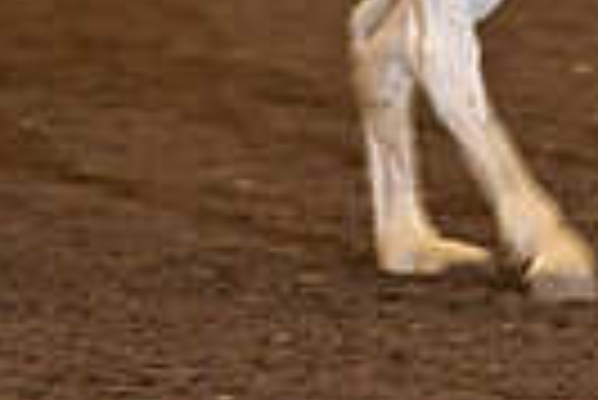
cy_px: -389
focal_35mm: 872
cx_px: 638
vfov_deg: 1.6
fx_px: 14501
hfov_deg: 2.4
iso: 1600
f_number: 3.5
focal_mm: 200
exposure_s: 1/250
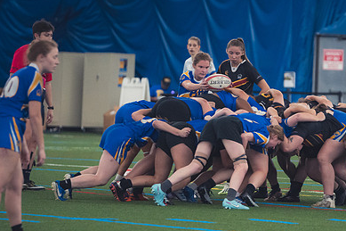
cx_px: 243
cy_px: 167
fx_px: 4294
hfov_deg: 4.6
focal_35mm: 447
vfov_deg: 3.1
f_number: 2.8
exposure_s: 1/320
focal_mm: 200
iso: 3200
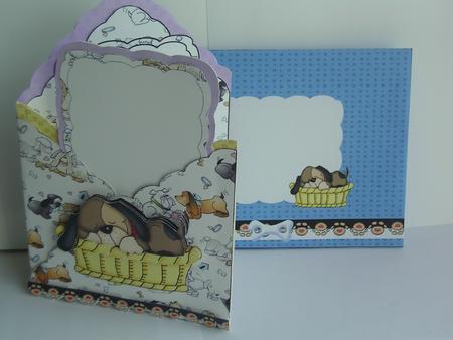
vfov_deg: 23.3
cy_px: 170
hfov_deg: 30.7
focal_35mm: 63
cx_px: 226
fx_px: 825
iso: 50
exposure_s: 1/82.9
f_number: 3.7
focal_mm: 9.8
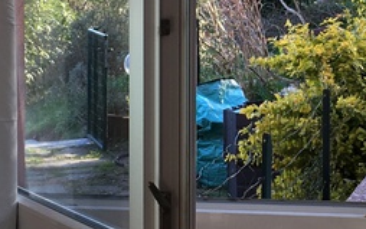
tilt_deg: -2.7
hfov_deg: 17.1
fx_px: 1207
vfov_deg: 10.8
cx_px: 300
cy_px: 56
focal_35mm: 121
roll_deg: +0.1
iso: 25
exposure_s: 1/100
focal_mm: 4.15
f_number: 2.2
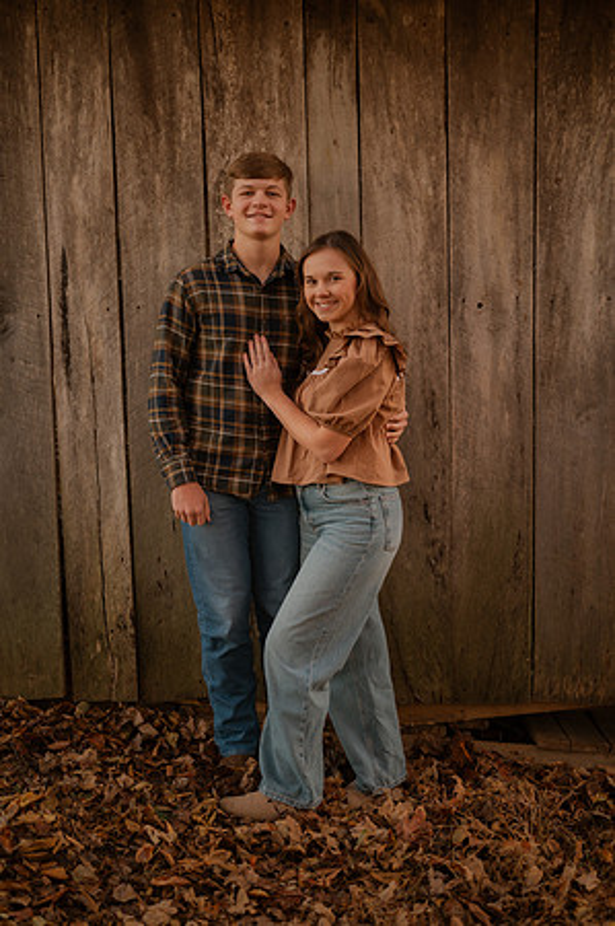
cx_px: 308
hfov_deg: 26.9
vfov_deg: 39.6
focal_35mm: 50
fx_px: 1284
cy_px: 463
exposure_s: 1/125
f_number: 1.8
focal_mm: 50
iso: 200
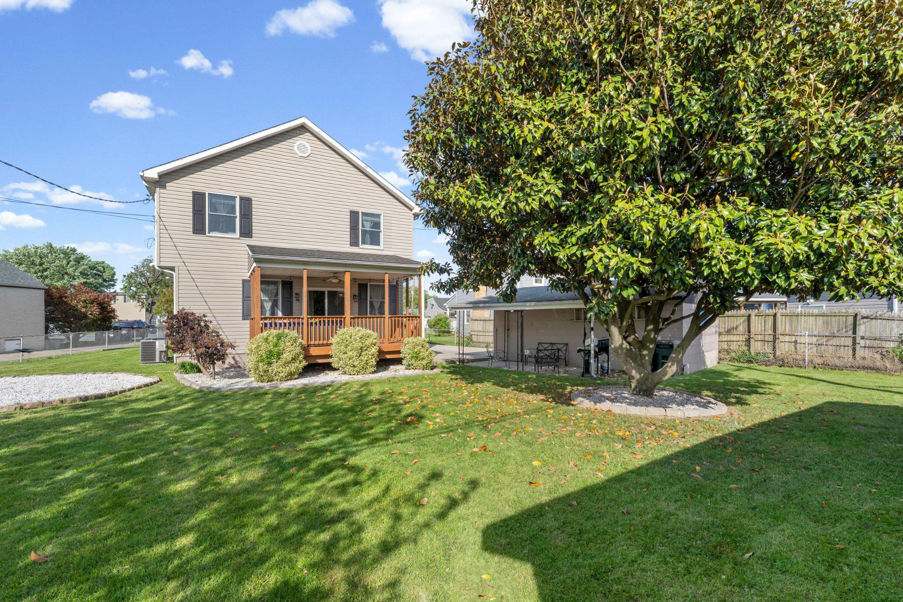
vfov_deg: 73.7
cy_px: 301
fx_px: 401
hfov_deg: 96.8
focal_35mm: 16
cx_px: 452
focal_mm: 16
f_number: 8
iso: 125
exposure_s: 1/250
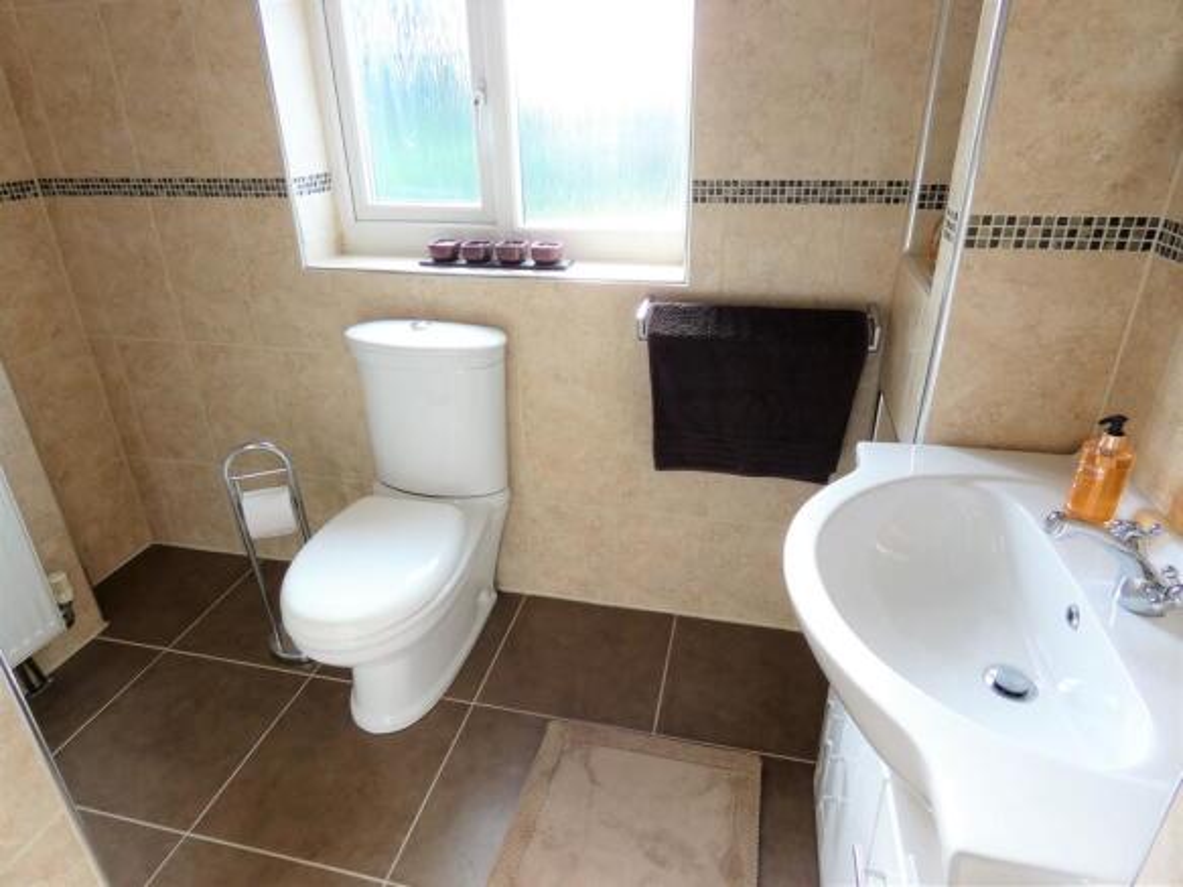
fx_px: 683
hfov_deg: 81.8
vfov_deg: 66.0
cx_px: 592
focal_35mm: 20
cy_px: 444
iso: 200
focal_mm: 3.6
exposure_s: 1/60
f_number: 2.8
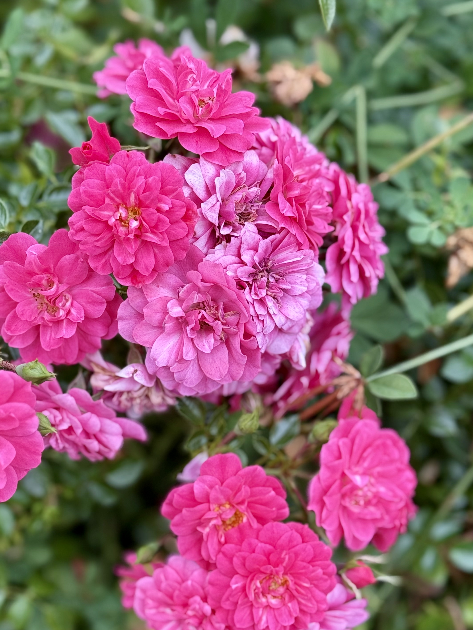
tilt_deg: -59.4
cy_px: 391
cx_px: 204
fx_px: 1239
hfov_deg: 21.6
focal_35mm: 68
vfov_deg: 28.5
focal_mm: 6.76
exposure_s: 1/394
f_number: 1.78
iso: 64
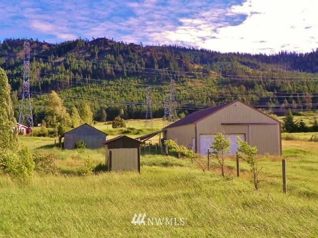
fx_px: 404
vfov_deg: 32.9
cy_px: 119
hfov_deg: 42.9
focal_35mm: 44
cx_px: 159
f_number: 4
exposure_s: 1/320
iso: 64
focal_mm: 7.9
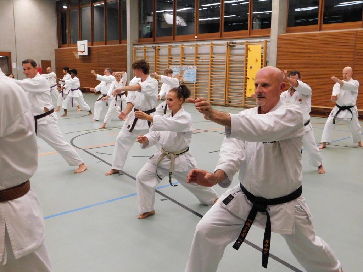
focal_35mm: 36
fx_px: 378
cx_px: 182
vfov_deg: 39.7
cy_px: 136
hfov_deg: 51.4
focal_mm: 6.3
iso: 400
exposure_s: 1/25
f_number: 3.5
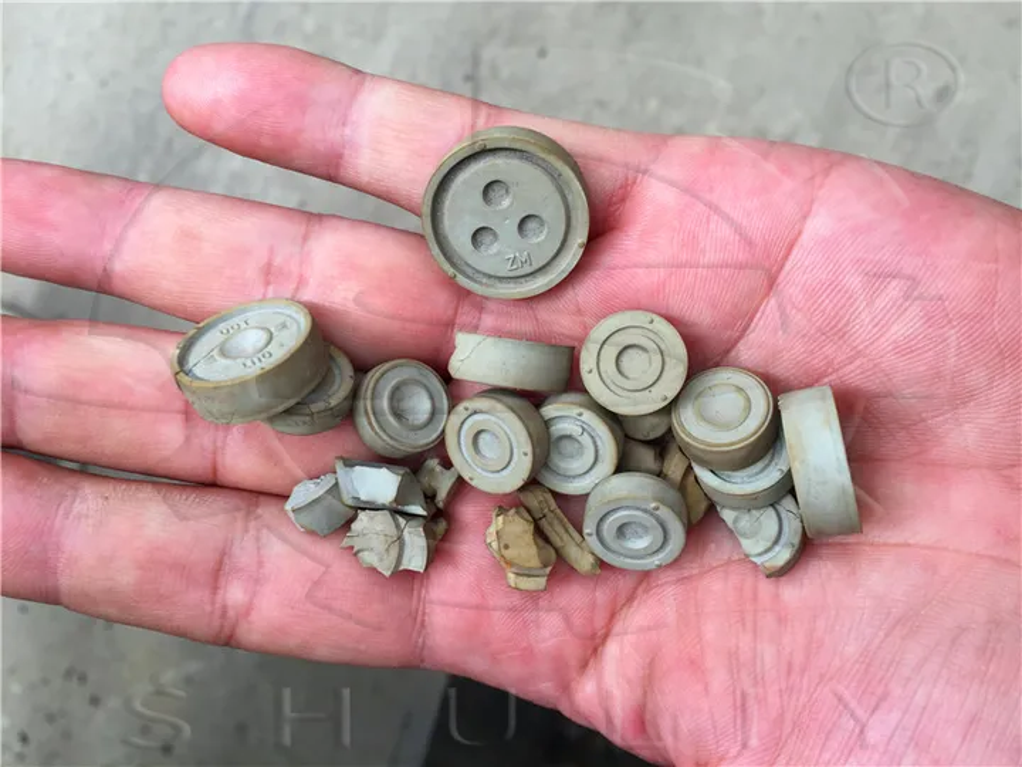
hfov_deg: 61.7
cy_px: 384
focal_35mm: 29
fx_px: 856
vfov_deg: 48.2
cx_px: 511
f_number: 2.2
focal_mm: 4.15
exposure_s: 1/50
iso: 40
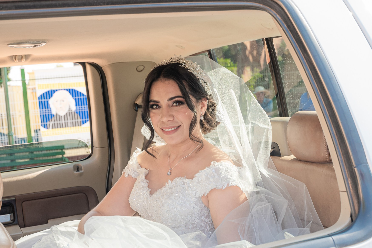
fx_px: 620
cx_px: 173
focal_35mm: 60
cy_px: 177
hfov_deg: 33.4
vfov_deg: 22.5
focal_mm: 35
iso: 320
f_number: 5.6
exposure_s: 1/125
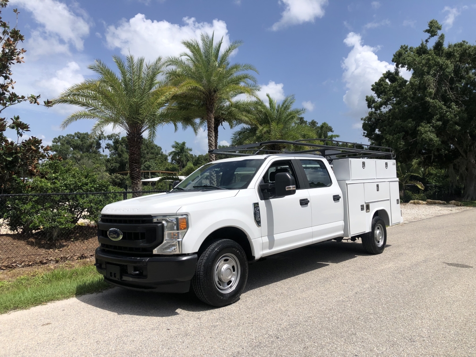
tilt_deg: +2.4
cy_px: 178
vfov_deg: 49.7
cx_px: 238
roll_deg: +0.6
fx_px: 385
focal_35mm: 28
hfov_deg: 63.4
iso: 25
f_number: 1.8
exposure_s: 1/3690
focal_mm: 3.99
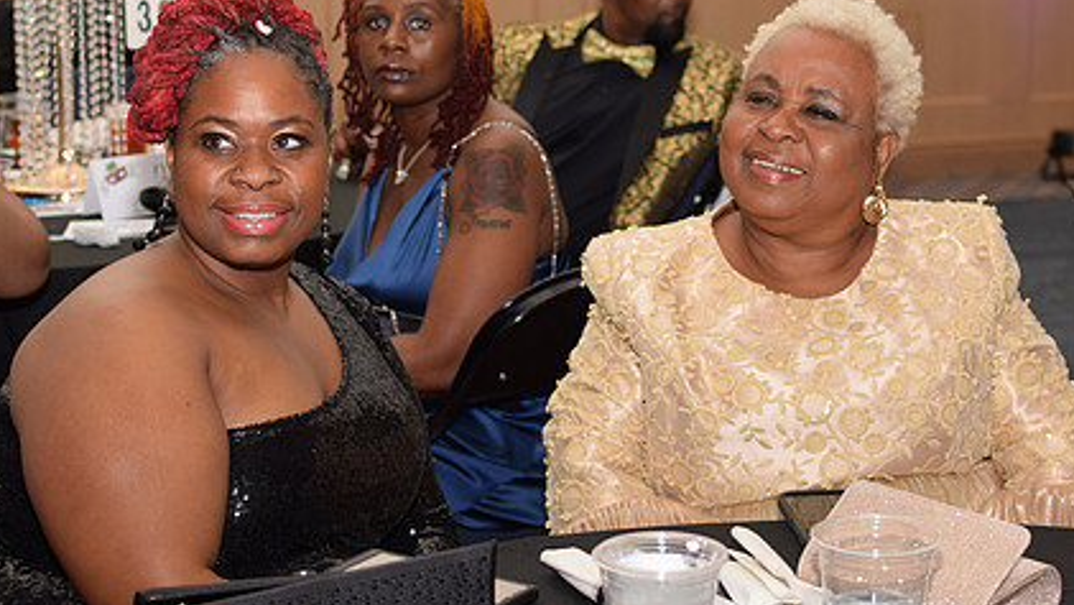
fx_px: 2157
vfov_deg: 16.0
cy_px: 290
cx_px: 480
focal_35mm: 76
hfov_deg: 27.9
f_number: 3.2
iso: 200
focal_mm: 35
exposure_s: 1/125
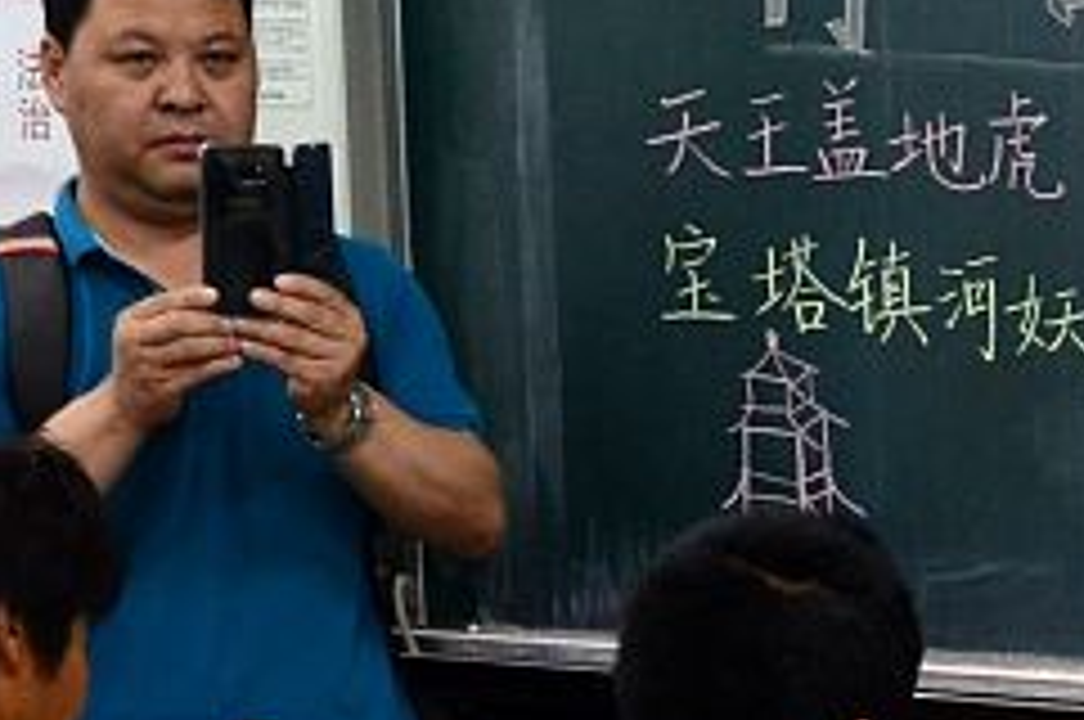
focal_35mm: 179
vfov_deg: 7.5
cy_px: 1118
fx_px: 5383
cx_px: 1826
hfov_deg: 10.9
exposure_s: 1/40
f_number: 3.8
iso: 800
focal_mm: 24
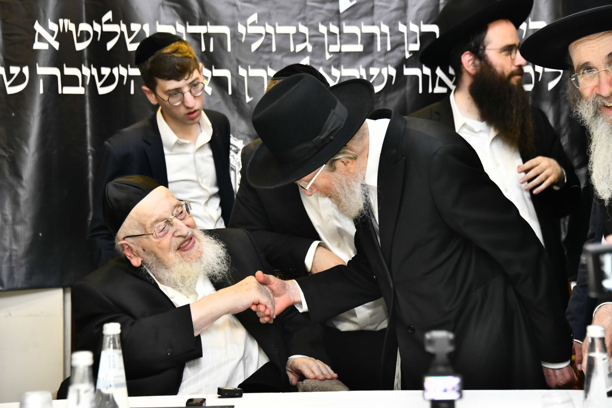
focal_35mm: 98
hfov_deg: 20.8
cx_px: 306
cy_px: 204
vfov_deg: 14.0
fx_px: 1666
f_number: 5.6
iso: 2000
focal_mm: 98
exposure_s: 1/125
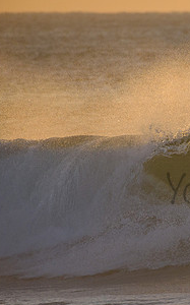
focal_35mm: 987
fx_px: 8193
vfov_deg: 2.1
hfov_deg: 1.3
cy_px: 179
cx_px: 271
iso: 900
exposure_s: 1/2500
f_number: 5.6
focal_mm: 500
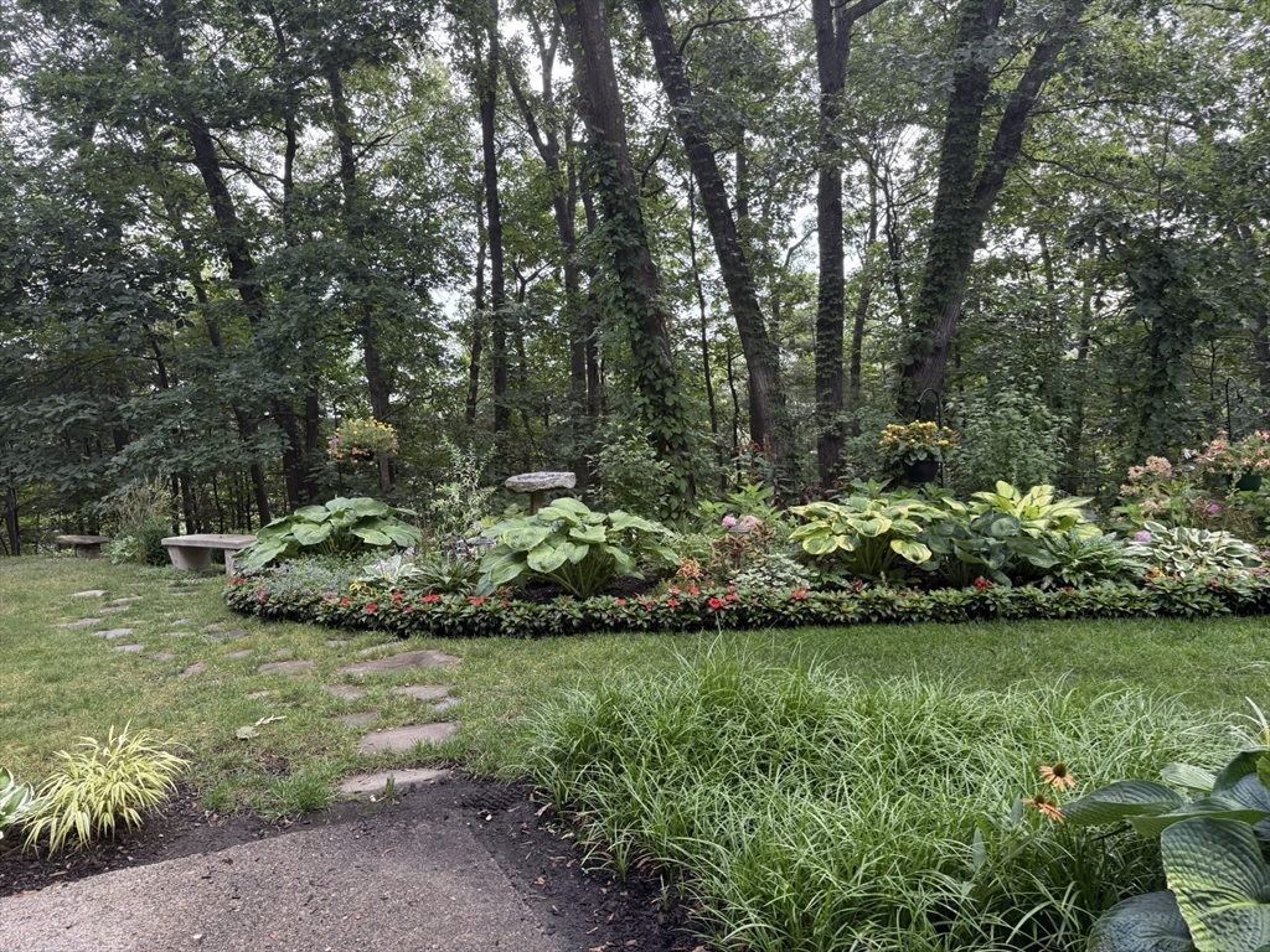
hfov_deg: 71.6
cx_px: 635
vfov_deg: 56.8
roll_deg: +4.8
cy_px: 476
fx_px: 881
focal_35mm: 24
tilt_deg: -2.7
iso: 100
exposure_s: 1/317
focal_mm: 6.76
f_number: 1.78
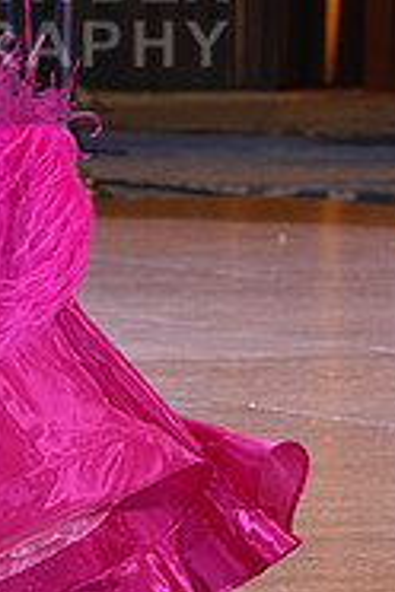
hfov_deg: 3.5
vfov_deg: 5.2
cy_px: 19
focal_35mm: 396
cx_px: -161
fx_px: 6517
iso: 3200
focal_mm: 127
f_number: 6.3
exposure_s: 1/250
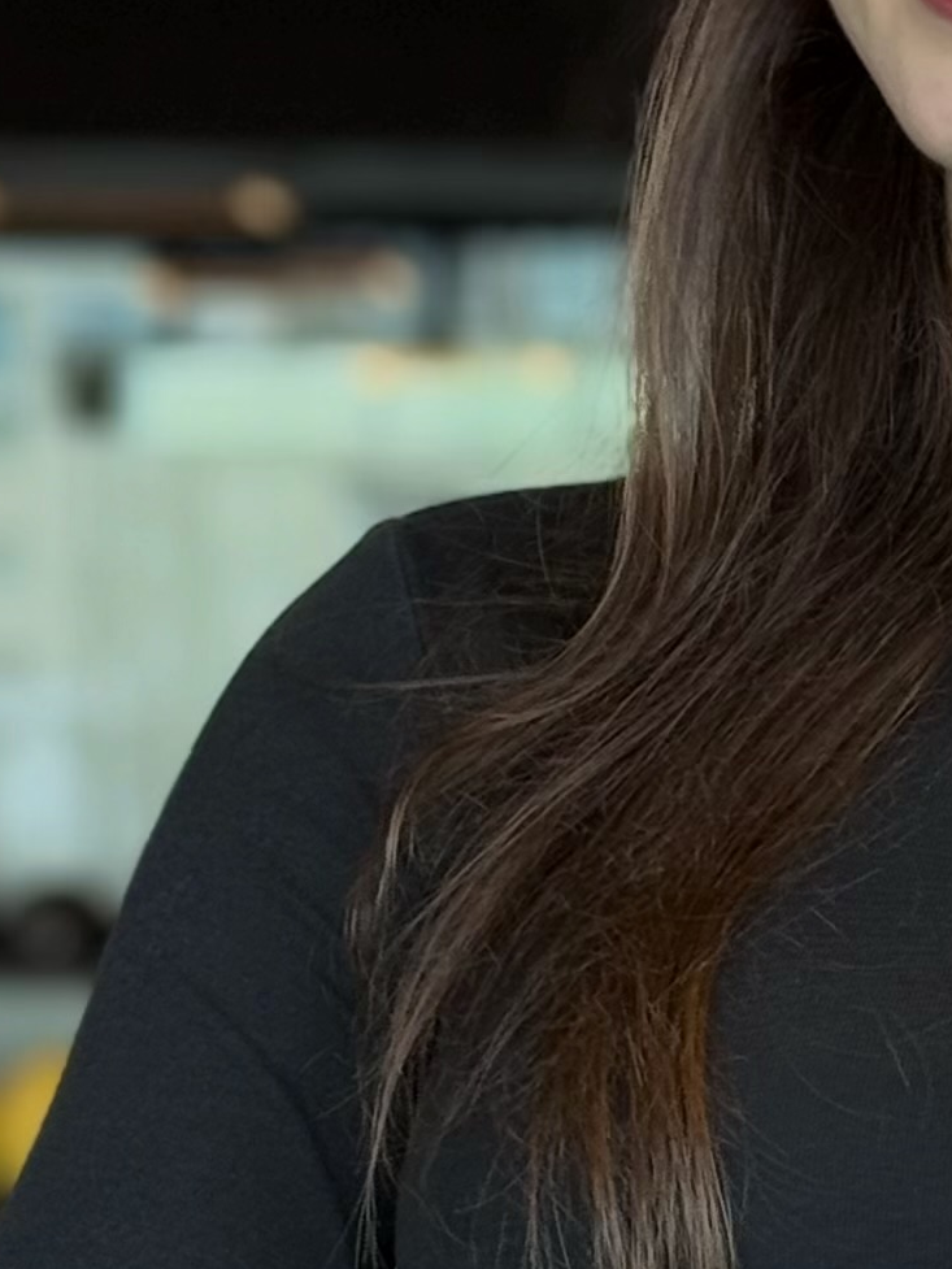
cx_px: 1116
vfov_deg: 10.0
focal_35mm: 198
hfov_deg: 7.4
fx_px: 7259
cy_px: 514
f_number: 1.78
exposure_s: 1/100
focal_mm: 6.76
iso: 50
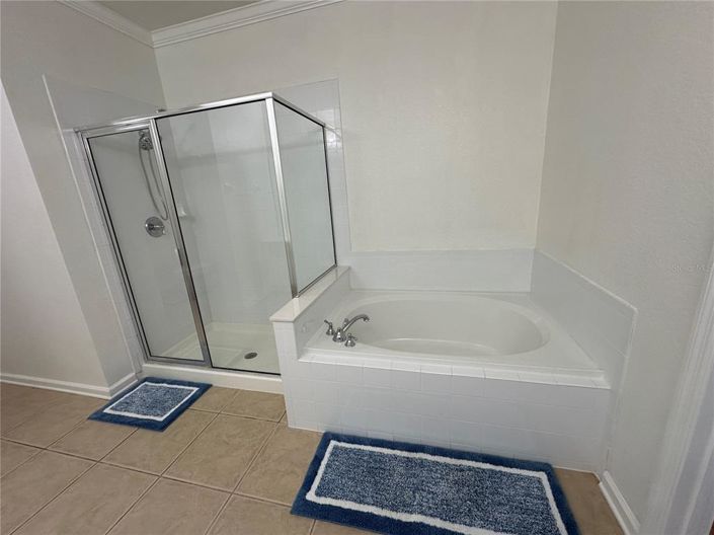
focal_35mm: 14
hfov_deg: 102.1
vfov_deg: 85.6
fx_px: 289
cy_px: 268
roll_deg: +3.6
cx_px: 357
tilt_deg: -14.8
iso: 160
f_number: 2.2
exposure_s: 1/120
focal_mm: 2.22
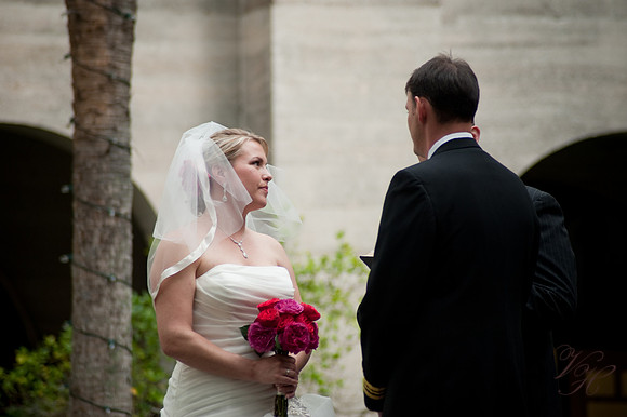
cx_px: 314
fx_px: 3481
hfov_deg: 10.3
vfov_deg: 6.9
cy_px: 208
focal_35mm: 200
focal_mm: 200
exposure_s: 1/125
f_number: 5
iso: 400
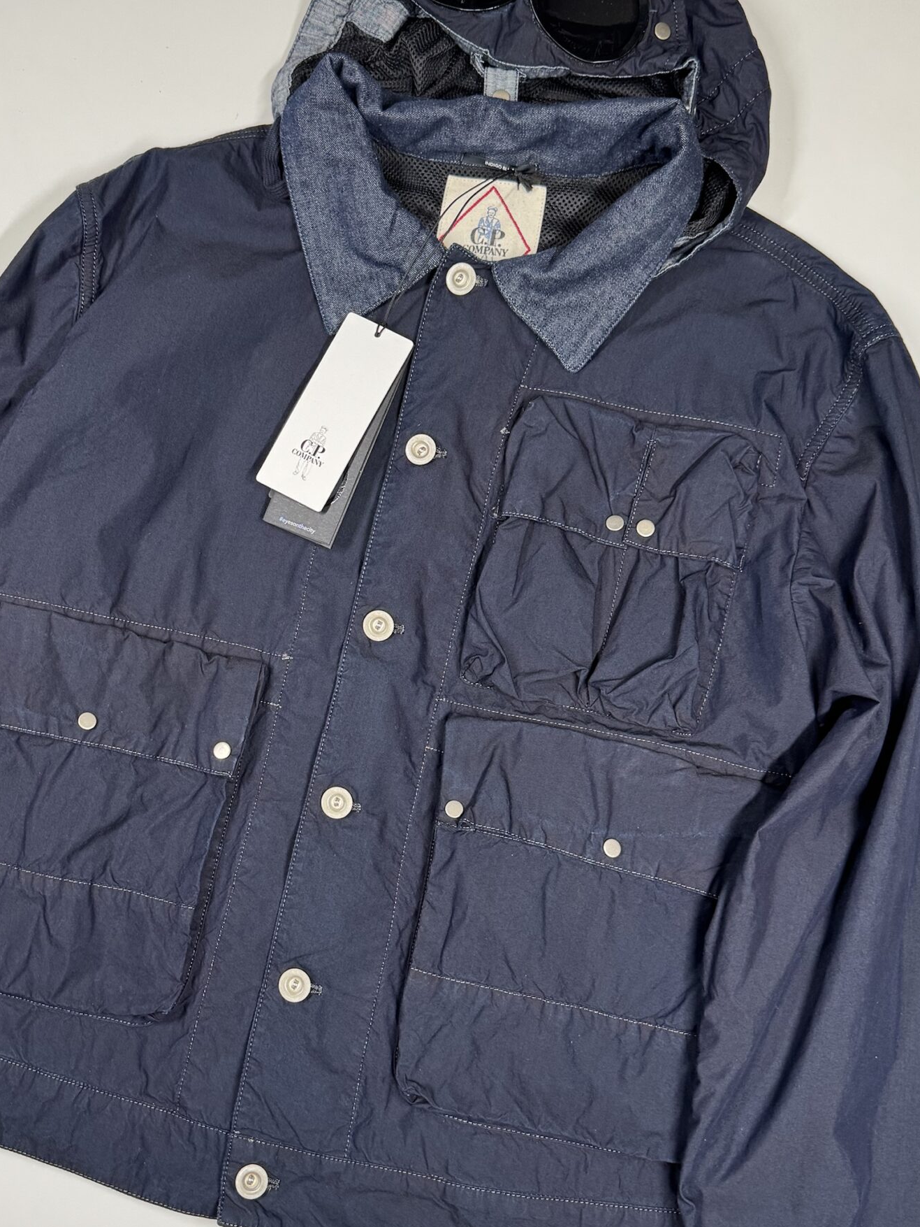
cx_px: 355
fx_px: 1240
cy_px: 626
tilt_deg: -82.9
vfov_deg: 52.6
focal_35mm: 35
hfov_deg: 40.5
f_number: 1.78
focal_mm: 6.76
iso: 100
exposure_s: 1/100
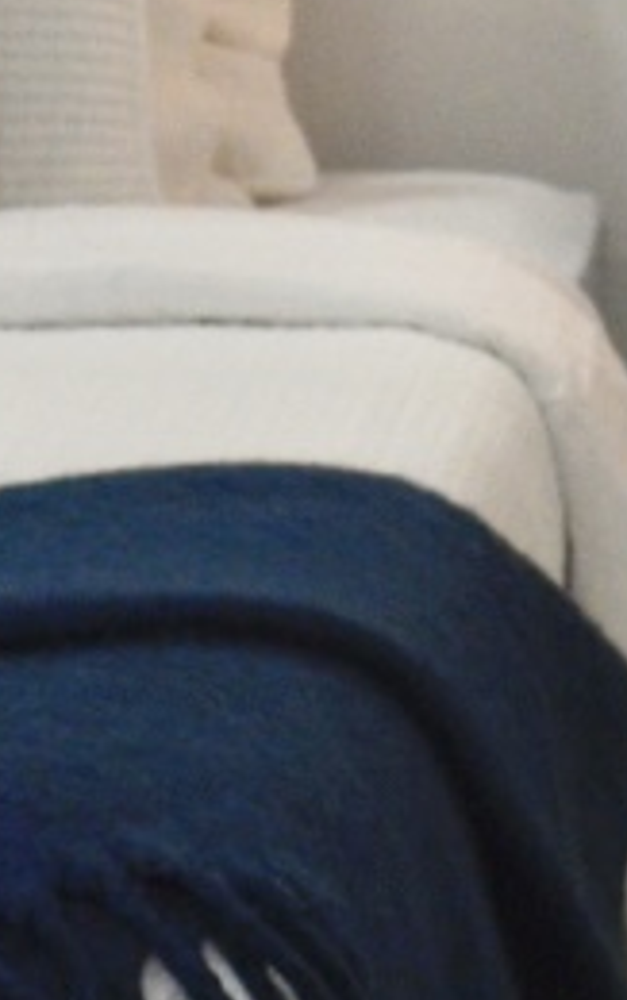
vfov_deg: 7.4
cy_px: -448
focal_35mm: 278
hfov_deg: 4.7
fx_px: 7584
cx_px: -254
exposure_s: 1/60
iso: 1000
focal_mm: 31
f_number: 4.2
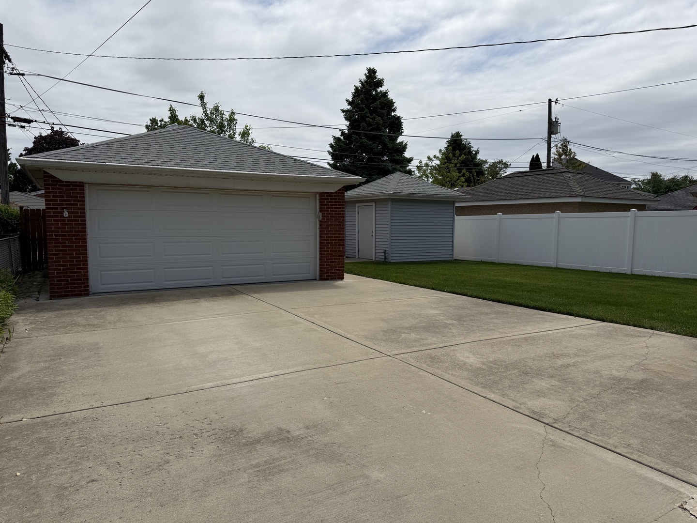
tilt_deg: -6.8
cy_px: 262
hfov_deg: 71.6
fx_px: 483
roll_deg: -1.5
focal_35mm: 24
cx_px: 348
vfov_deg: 56.8
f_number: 1.78
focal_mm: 6.76
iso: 80
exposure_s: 1/11905
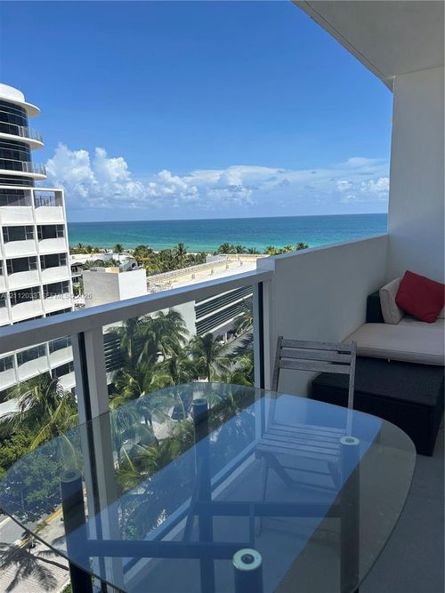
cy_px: 296
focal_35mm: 26
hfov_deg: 53.0
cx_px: 222
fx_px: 446
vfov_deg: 67.3
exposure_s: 1/3704
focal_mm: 5.7
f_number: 1.5
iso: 50
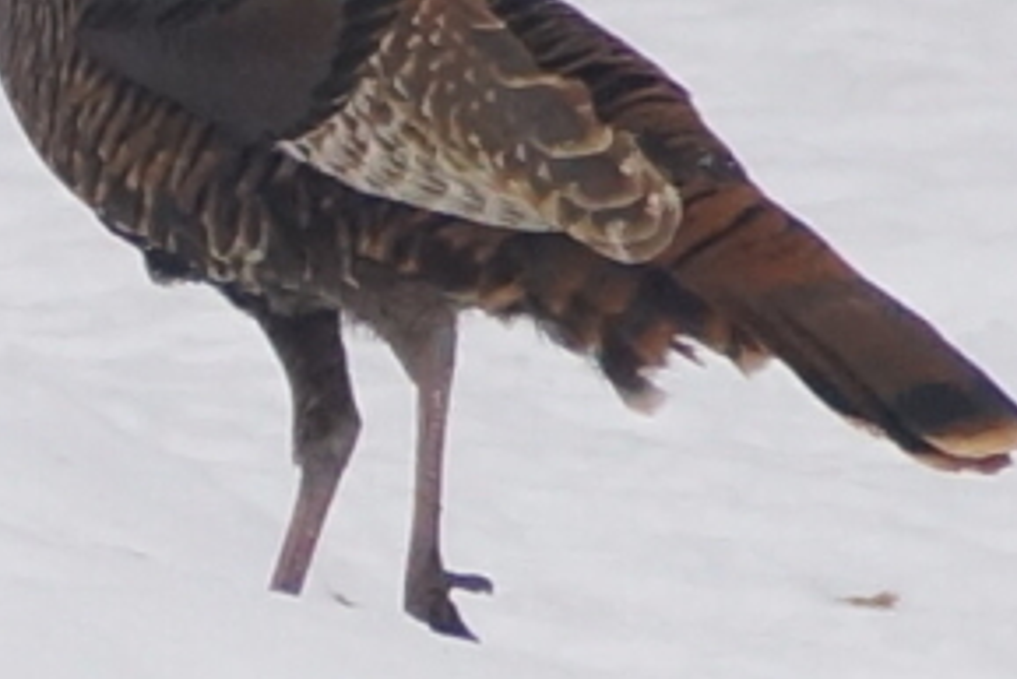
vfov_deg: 0.8
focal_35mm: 1814
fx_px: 51269
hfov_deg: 1.1
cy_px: -46
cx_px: 246
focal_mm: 250
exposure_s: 1/400
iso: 500
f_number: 6.3
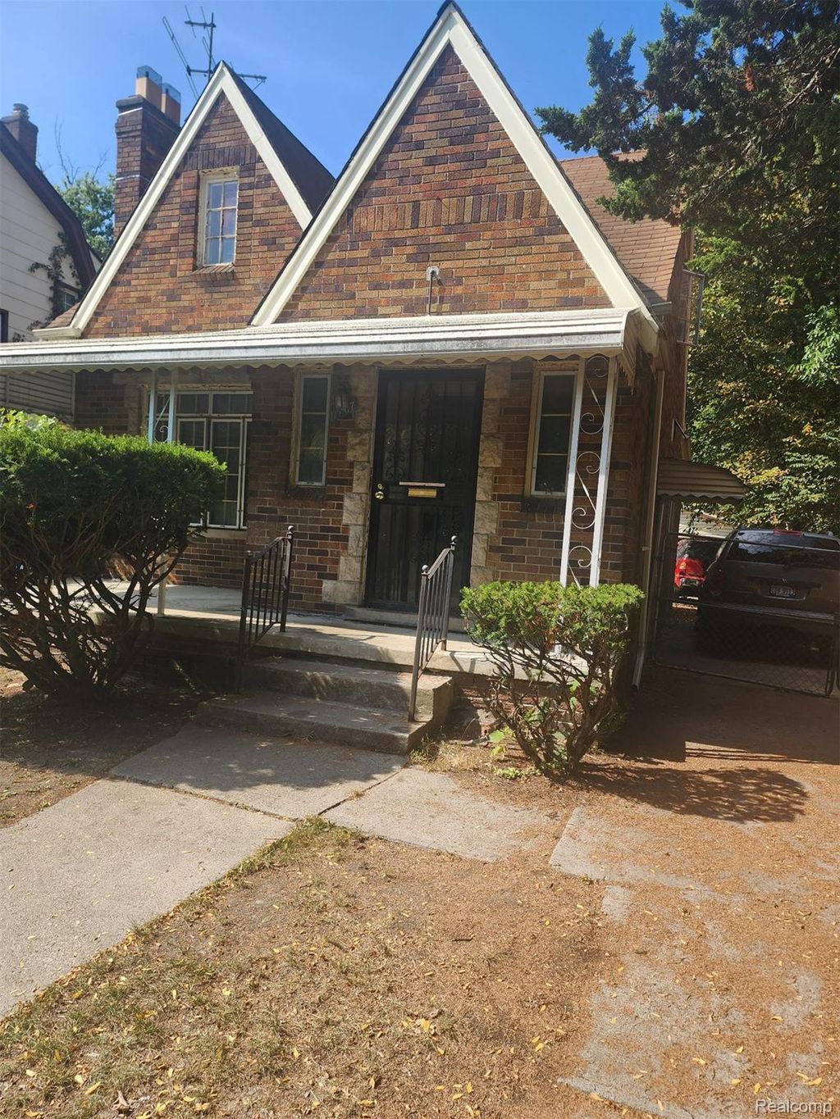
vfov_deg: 73.9
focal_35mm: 23
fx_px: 744
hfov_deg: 58.9
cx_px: 420
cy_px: 560
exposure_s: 1/470
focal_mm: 6.4
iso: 12
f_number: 1.8
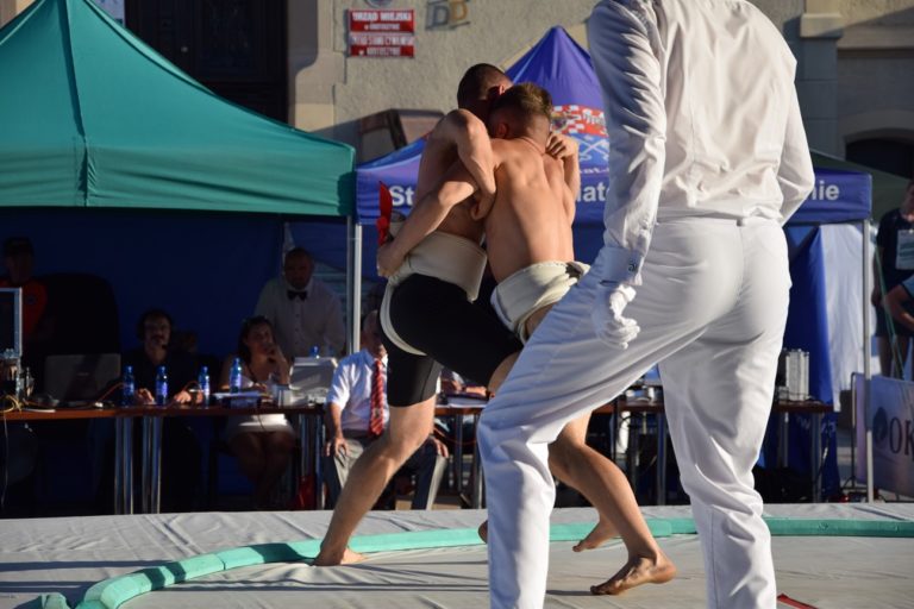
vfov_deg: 12.2
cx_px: 457
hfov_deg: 18.2
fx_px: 2856
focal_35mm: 112
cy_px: 304
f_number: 5.3
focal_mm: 75
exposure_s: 1/1250
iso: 400
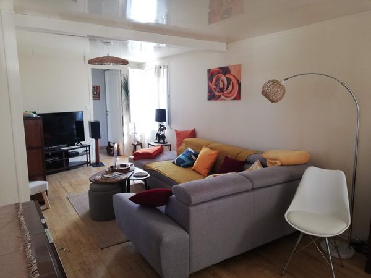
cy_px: 139
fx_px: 279
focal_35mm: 26
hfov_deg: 67.3
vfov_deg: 53.1
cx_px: 186
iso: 125
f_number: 2.2
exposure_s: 1/50
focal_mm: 3.81
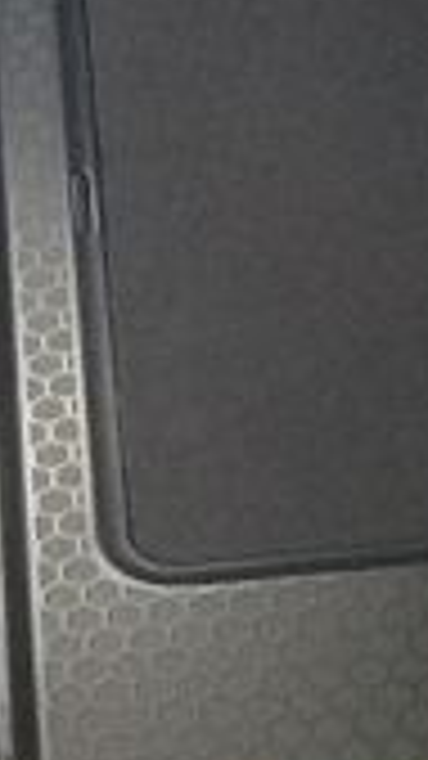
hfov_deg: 5.8
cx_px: -1018
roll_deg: +22.2
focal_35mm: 191
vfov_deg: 11.2
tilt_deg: -43.0
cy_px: 612
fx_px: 3855
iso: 200
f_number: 2.2
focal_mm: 4.15
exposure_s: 1/33
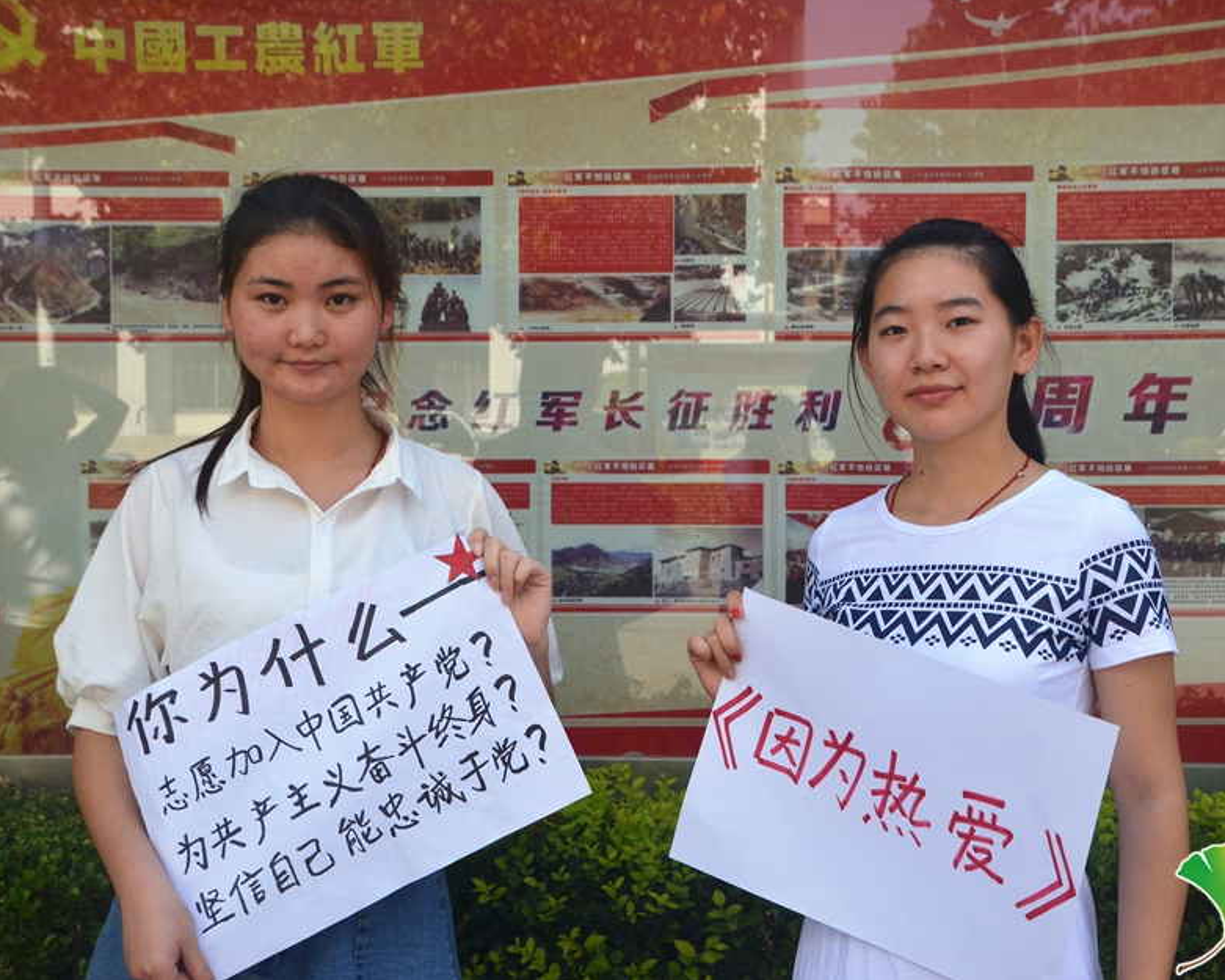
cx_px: 667
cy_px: 490
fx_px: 1797
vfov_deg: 30.5
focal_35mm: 50
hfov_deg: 37.6
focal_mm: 29
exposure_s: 1/250
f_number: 8
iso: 200
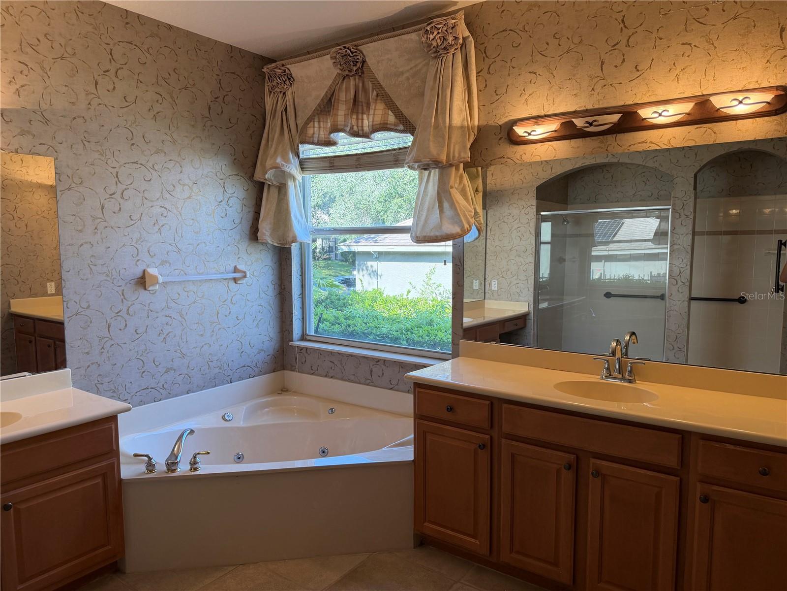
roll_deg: +1.1
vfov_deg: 56.8
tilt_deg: -6.5
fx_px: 546
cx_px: 394
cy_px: 296
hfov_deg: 71.6
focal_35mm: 24
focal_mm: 6.76
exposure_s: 1/203
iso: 125
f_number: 1.78
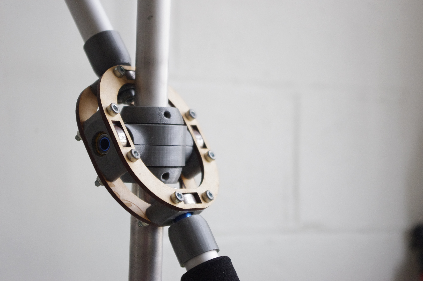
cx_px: 212
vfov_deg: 16.6
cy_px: 140
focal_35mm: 82
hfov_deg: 24.8
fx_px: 962
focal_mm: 55
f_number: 5.6
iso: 1600
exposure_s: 1/200
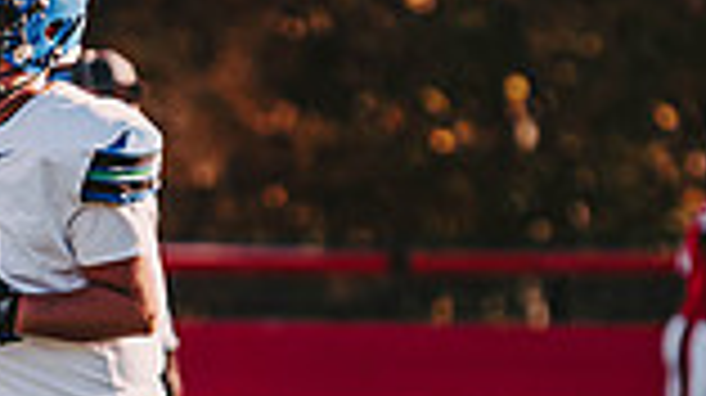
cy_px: 394
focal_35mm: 997
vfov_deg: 1.2
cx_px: 99
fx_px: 18648
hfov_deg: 2.2
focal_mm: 200
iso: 160
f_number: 2.8
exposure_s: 1/640
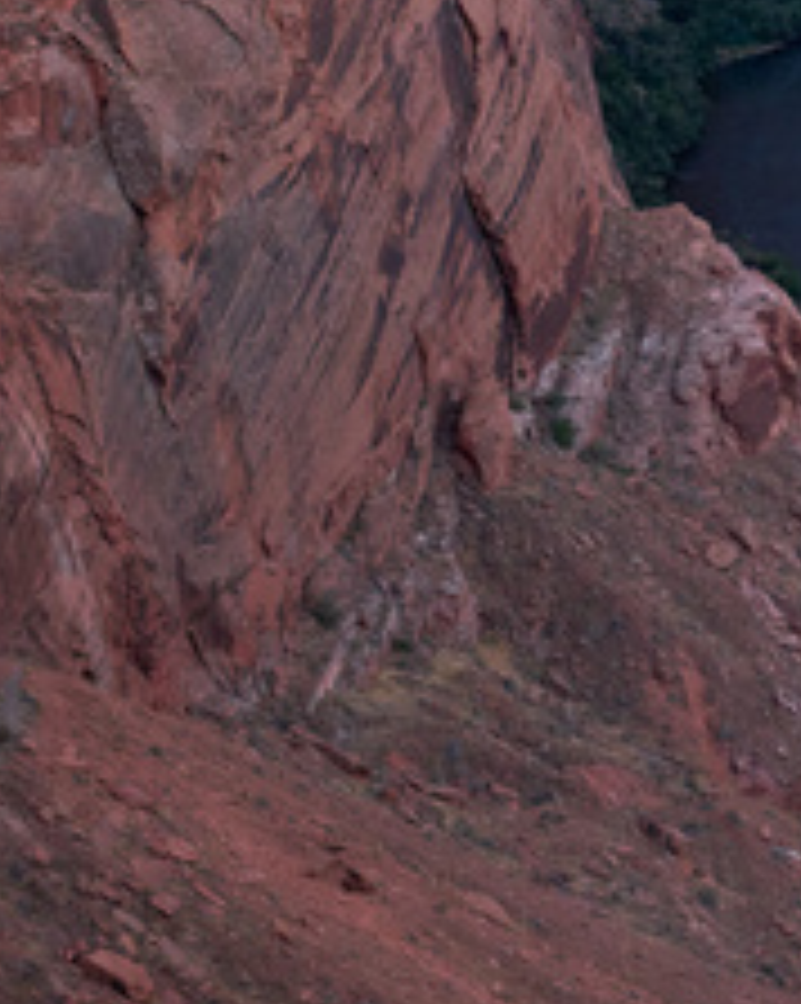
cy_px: -104
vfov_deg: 12.6
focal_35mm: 151
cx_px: 1620
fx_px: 4481
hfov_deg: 9.5
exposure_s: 1/30
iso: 1250
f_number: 1.4
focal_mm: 35
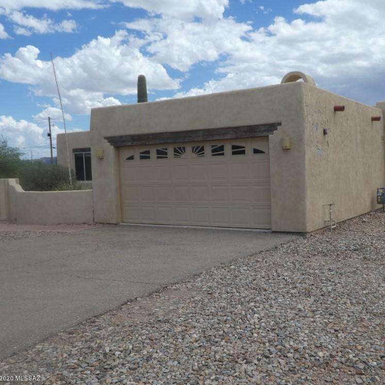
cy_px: 194
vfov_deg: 48.4
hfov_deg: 47.7
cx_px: 256
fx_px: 428
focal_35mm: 34
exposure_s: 1/1000
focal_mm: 5
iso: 80
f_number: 3.5
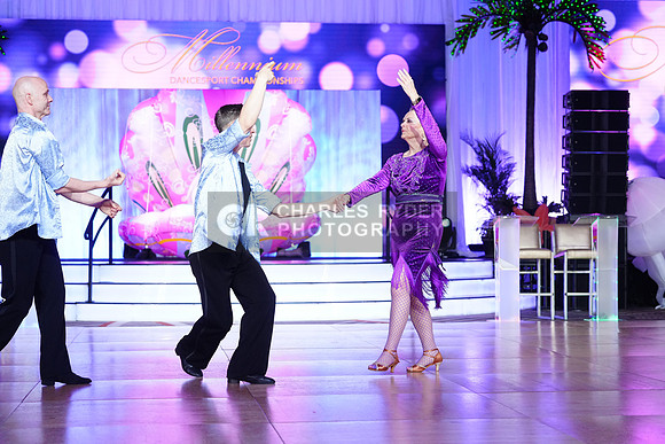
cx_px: 332
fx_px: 1441
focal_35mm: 78
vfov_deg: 17.5
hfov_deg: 26.0
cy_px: 222
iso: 2500
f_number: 4
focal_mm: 78
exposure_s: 1/400
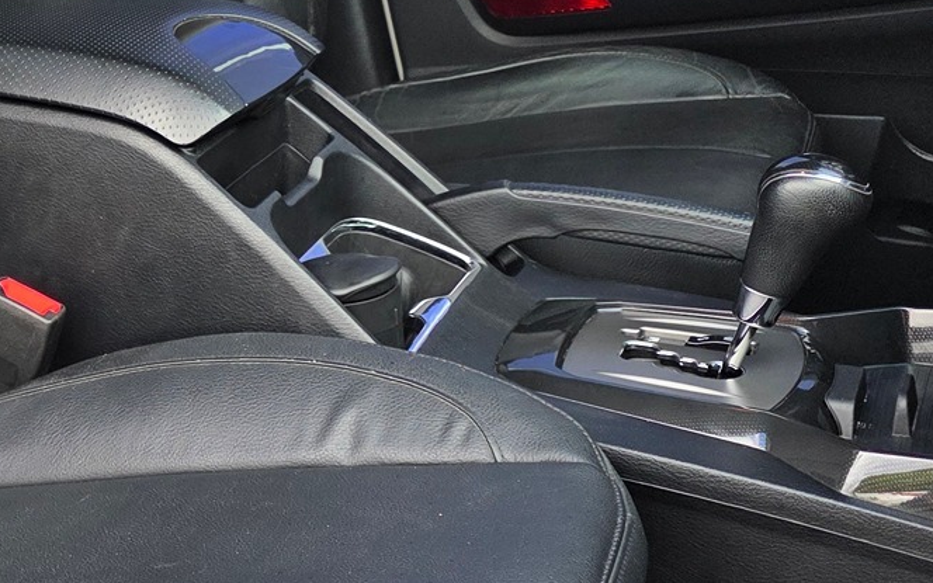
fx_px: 1882
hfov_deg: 26.0
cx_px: -52
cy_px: 98
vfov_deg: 17.4
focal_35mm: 74
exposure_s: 1/180
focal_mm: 6.3
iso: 32
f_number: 1.7
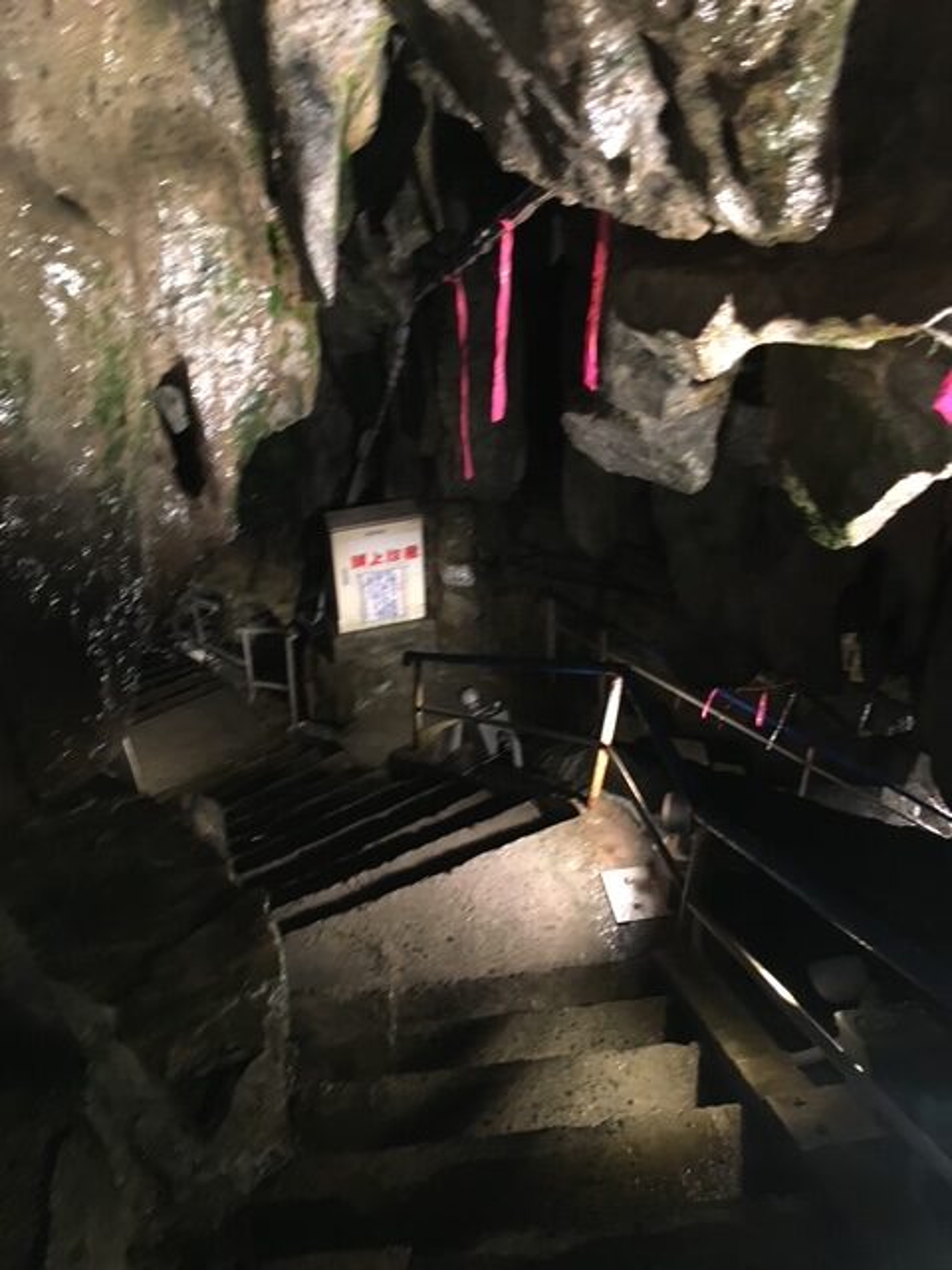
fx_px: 1063
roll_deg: -1.1
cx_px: 476
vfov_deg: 61.7
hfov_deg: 48.2
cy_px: 635
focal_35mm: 29
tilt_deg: -40.4
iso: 400
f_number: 2.2
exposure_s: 1/15
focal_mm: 4.15
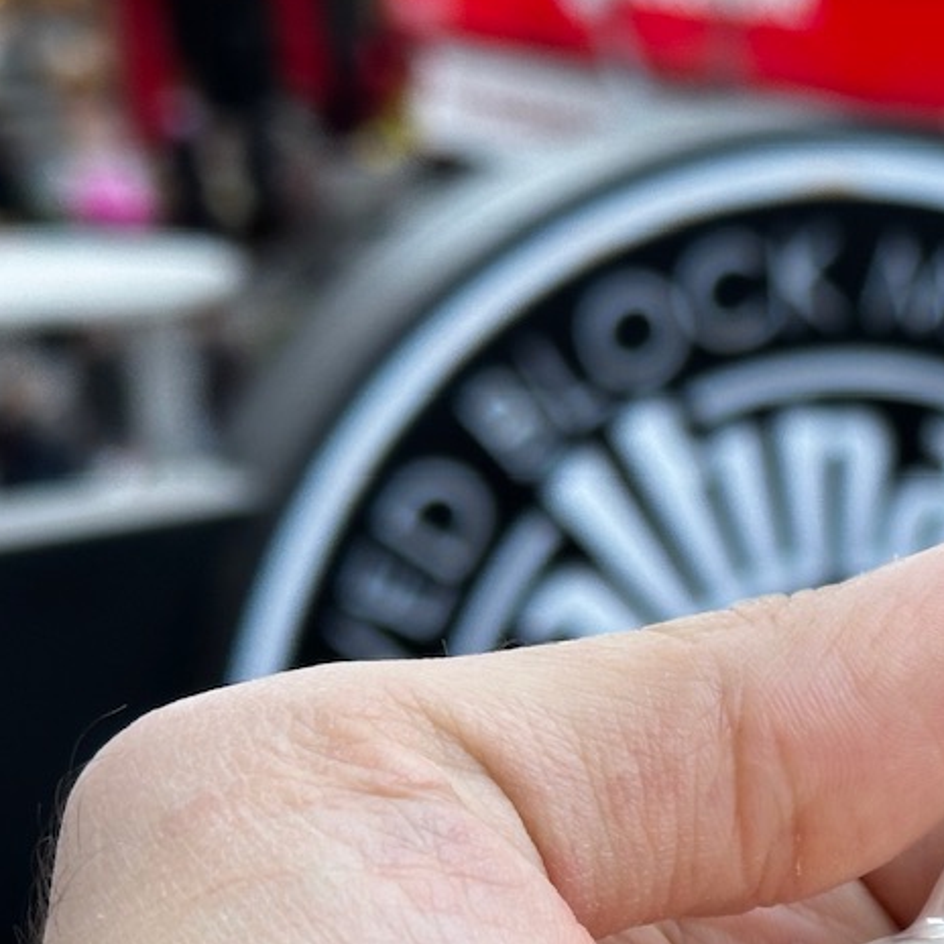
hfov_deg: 14.3
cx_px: 1247
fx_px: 3610
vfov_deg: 14.7
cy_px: 883
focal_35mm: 117
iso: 64
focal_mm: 6.86
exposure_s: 1/100
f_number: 1.78
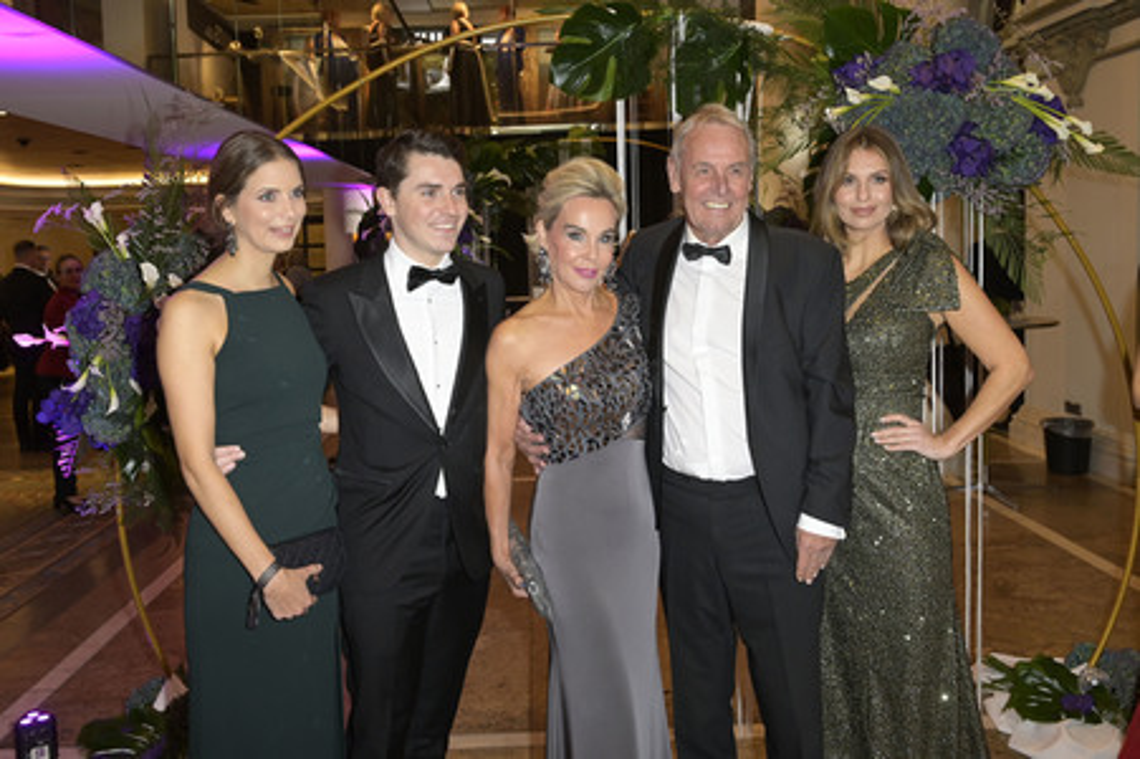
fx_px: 1013
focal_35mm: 32
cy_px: 380
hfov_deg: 58.8
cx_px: 570
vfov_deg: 41.1
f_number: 5.6
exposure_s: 1/80
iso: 2500
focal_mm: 32
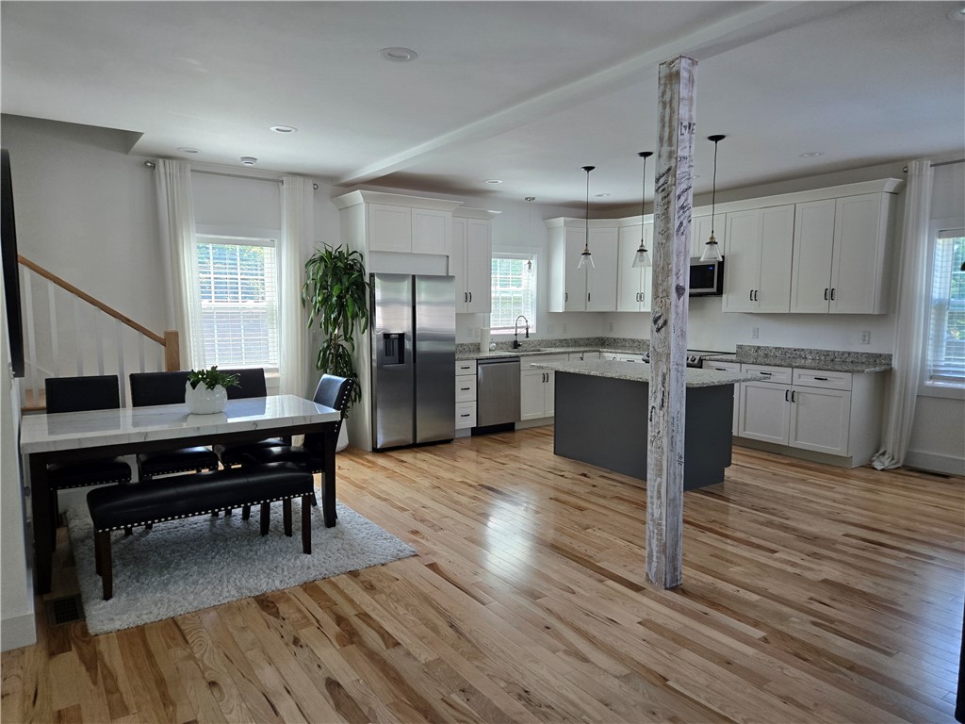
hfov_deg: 73.9
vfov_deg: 58.9
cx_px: 482
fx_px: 641
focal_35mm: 23
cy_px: 362
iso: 125
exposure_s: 1/180
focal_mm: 5.4
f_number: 1.8
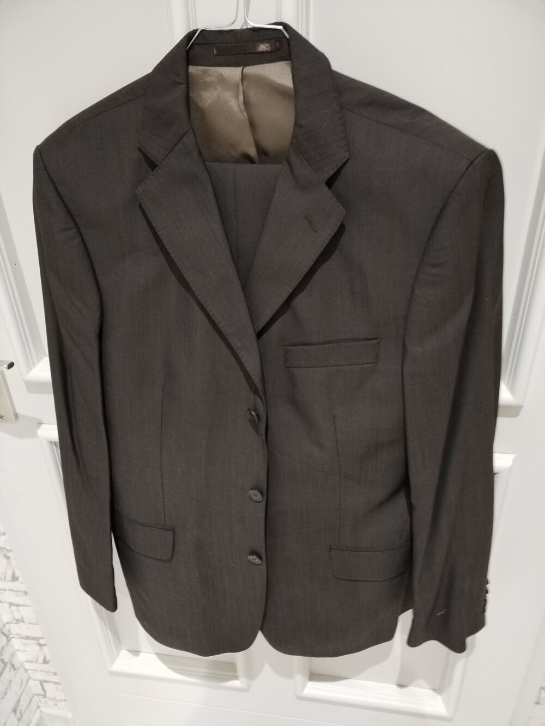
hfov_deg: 53.1
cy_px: 363
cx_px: 272
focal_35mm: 26
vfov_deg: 67.3
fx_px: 546
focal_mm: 4.75
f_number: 1.8
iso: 1164
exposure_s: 1/25
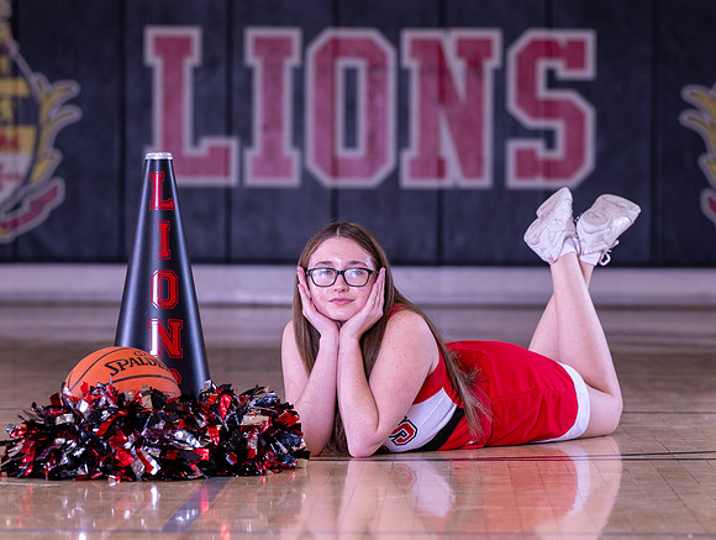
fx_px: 3417
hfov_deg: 12.0
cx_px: 451
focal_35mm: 165
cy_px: 283
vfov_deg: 9.0
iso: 250
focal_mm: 115
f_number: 4
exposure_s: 1/125
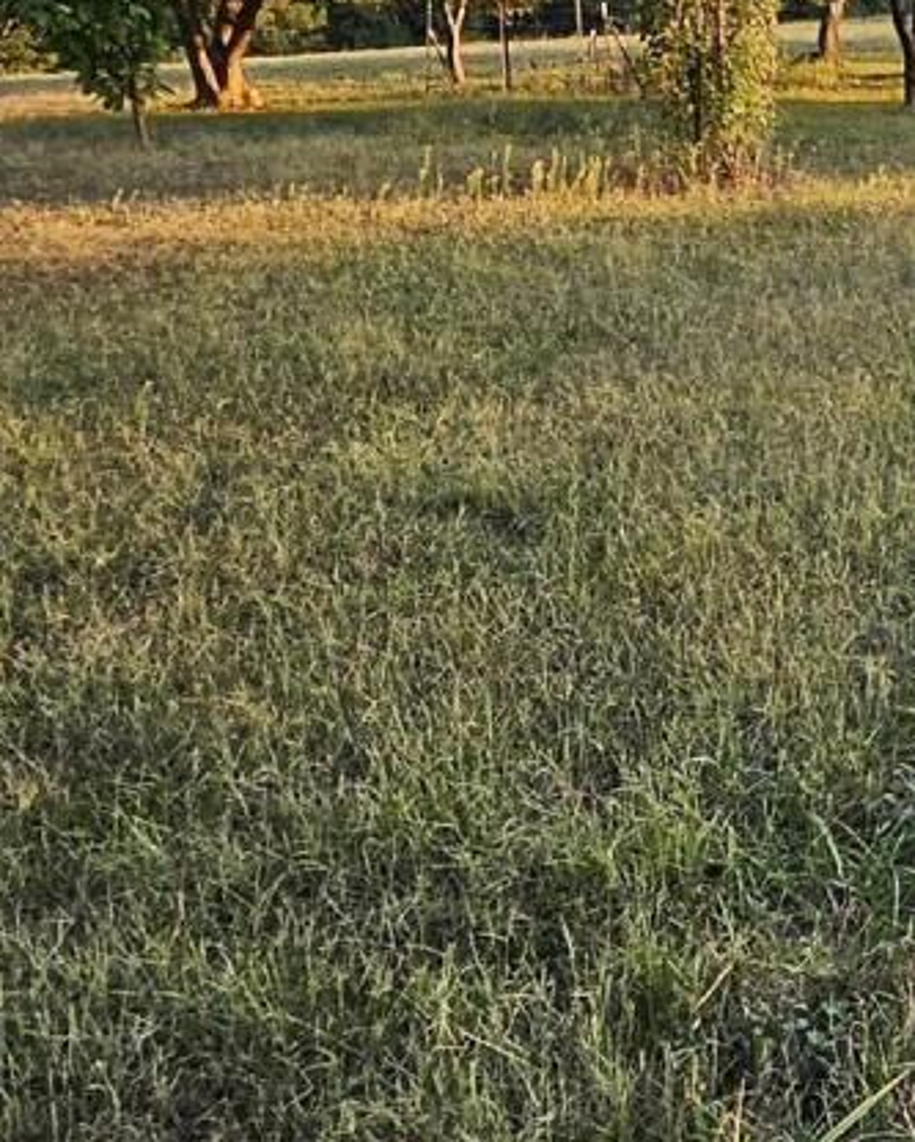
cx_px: 1426
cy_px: 266
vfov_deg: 30.4
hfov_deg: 20.7
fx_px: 2064
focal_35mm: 61
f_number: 2.2
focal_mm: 1.74
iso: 40
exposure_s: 1/262
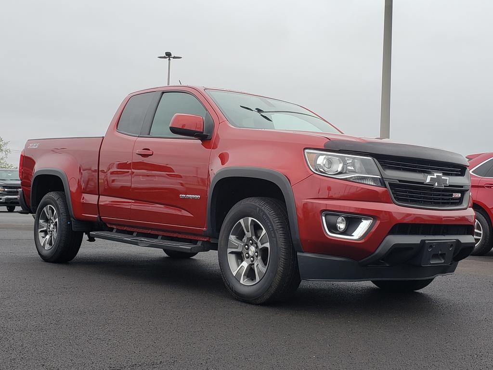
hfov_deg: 67.3
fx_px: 370
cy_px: 185
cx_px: 246
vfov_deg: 53.1
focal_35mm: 26
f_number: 2.4
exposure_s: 1/209
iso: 50
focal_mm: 4.3
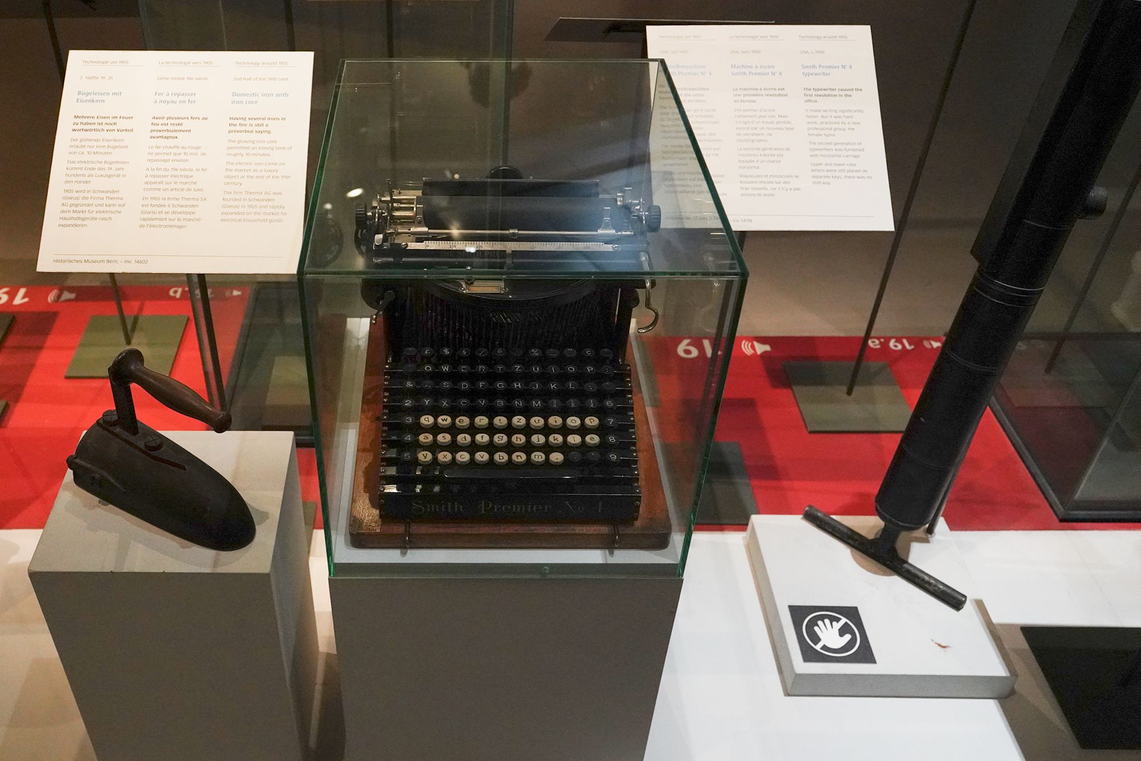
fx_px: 761
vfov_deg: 53.1
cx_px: 570
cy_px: 380
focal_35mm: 24
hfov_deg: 73.7
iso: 5000
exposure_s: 1/80
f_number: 4.5
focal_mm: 24
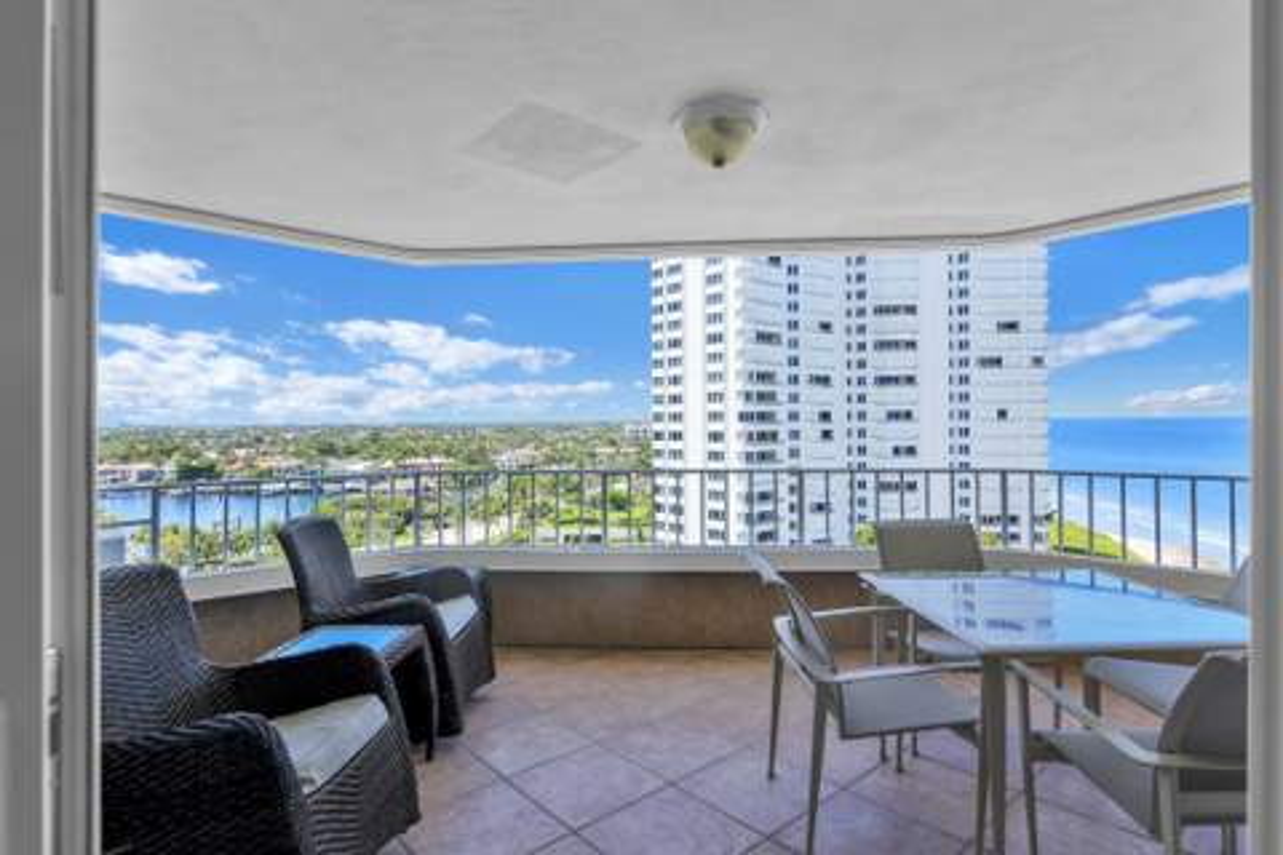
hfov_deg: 90.0
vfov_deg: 67.4
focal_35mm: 18
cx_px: 642
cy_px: 428
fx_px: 641
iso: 400
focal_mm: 18
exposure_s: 1/1000
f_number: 8
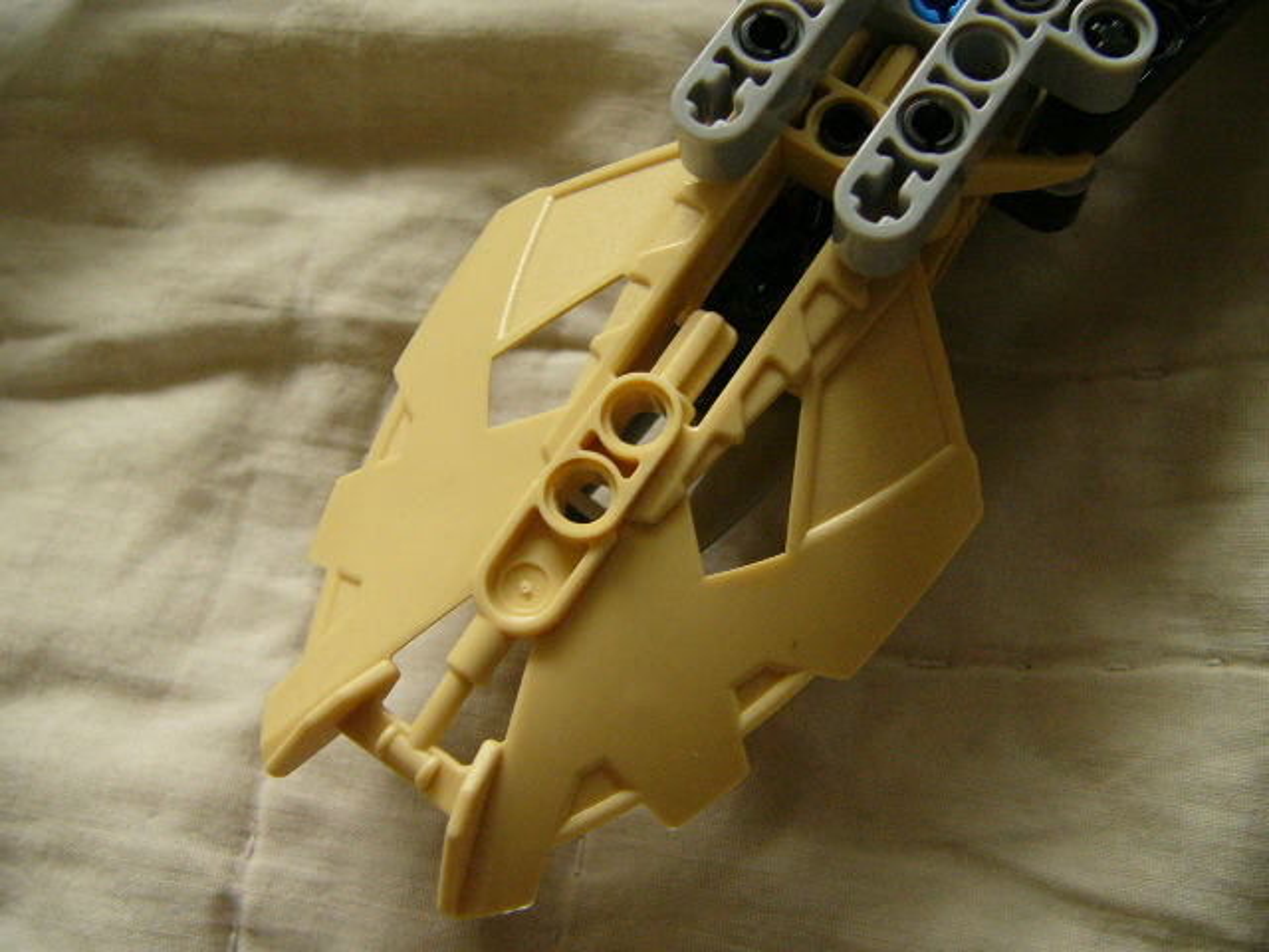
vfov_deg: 39.7
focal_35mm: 36
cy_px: 476
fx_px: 1320
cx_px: 634
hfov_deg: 51.4
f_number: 2.8
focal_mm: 6
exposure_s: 1/30
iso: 200
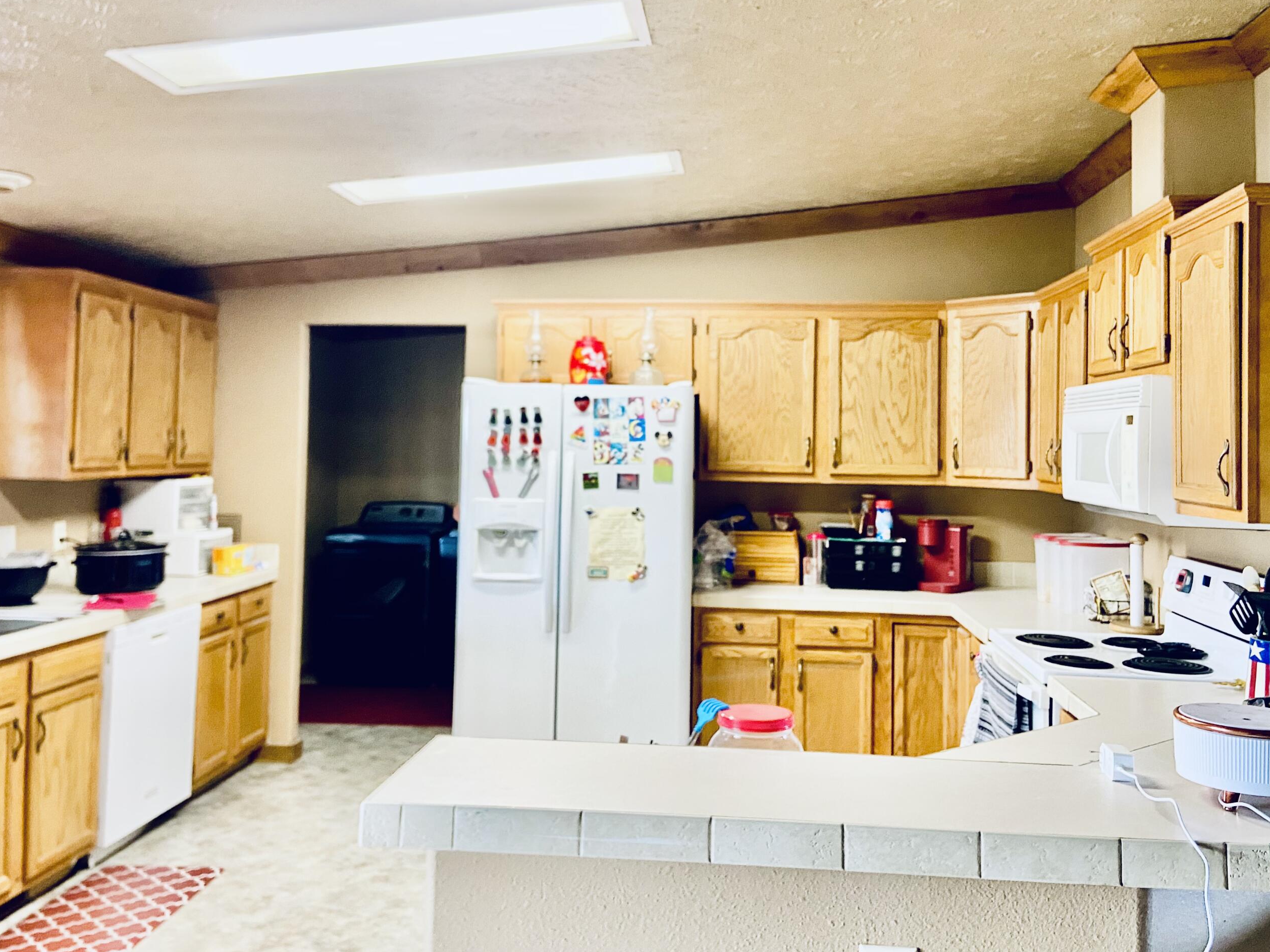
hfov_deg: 58.3
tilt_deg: +0.4
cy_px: 402
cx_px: 674
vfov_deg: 45.3
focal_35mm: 31
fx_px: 1137
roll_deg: -0.5
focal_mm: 4.25
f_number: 1.8
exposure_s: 1/60
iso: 250
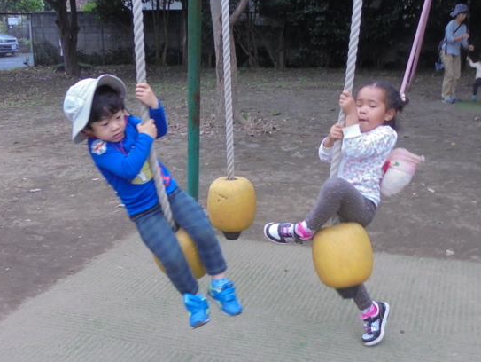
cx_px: 235
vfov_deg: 29.6
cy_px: 219
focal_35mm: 49
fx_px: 681
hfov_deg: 38.9
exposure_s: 1/60
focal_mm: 4.6
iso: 100
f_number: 3.5
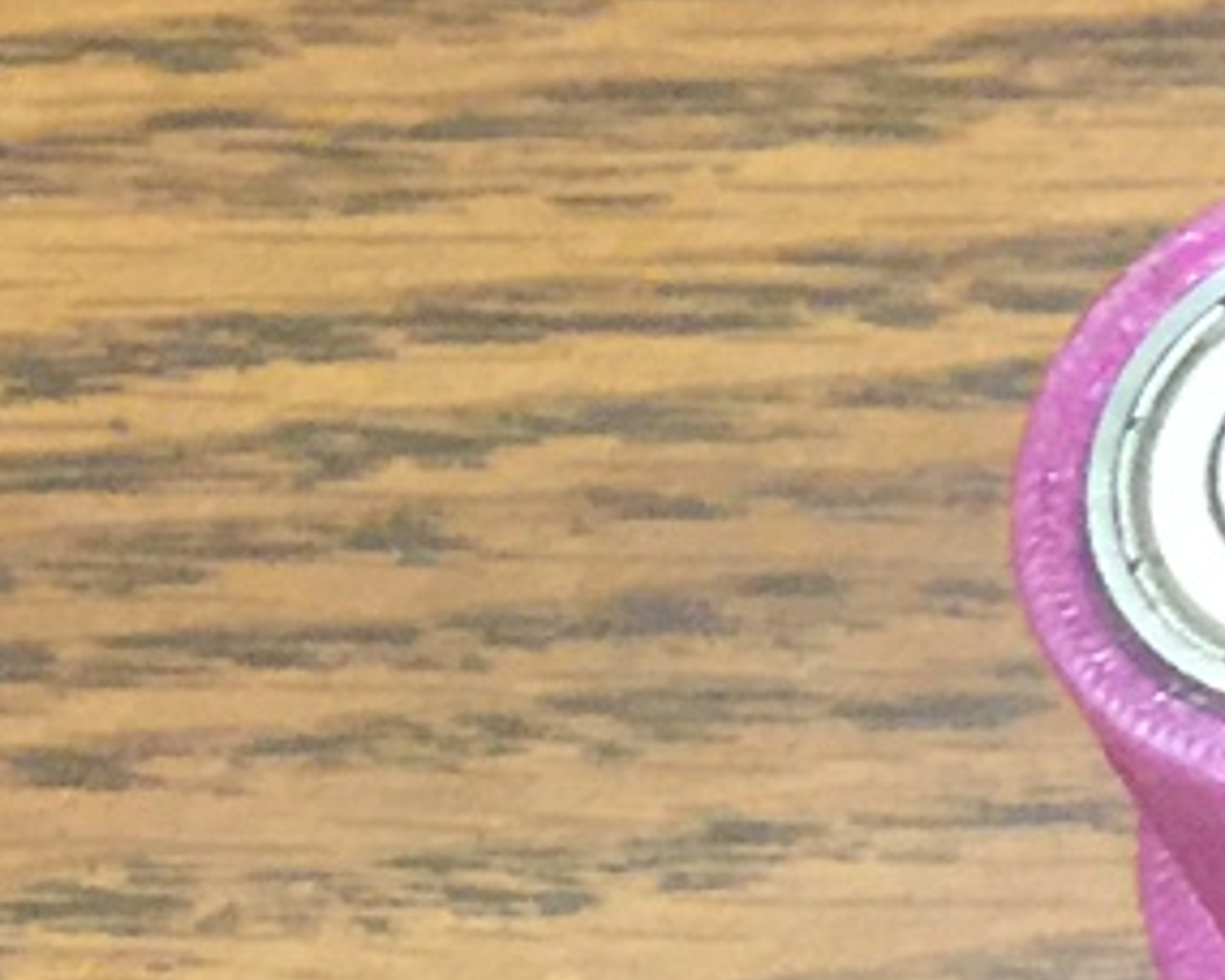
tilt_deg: -55.8
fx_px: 5873
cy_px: -920
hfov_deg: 10.9
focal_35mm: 162
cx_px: 2446
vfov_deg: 9.0
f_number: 2.2
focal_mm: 4.15
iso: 64
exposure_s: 1/4
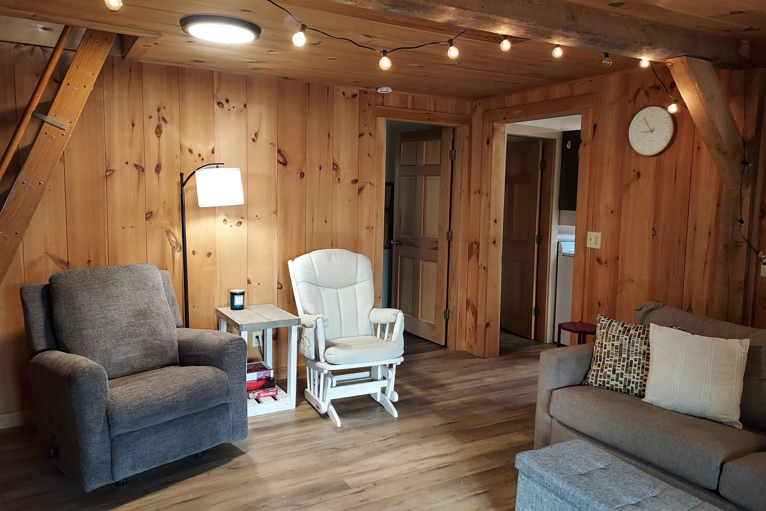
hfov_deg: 71.5
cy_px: 250
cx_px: 383
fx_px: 532
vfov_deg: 51.3
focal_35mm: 25
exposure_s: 1/60
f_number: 1.8
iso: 400
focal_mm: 4.6
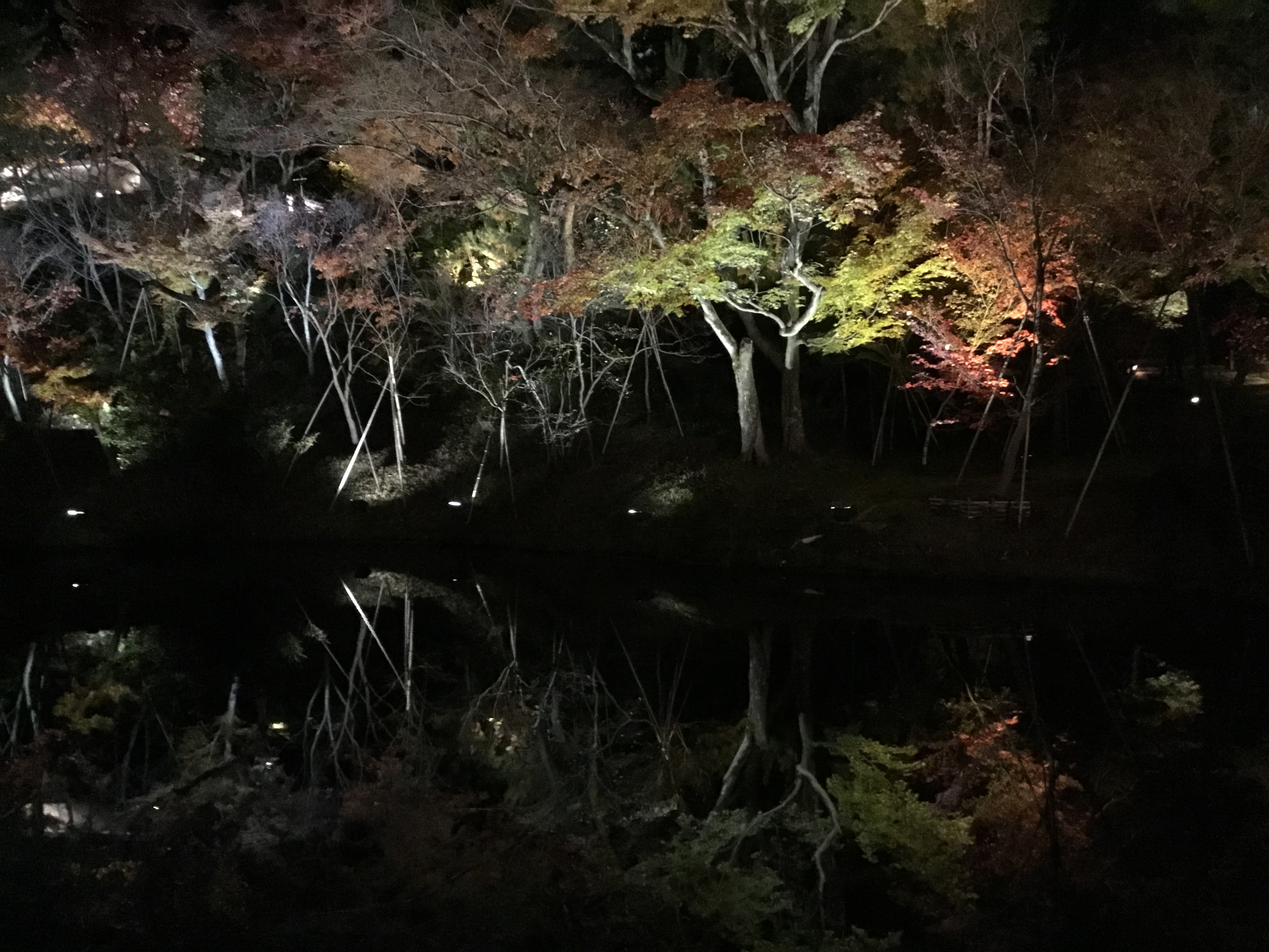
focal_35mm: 31
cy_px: 476
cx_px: 634
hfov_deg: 58.4
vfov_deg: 45.4
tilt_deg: -1.8
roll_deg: +2.8
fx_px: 1136
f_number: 2.4
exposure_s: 1/15
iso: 800
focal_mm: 3.3
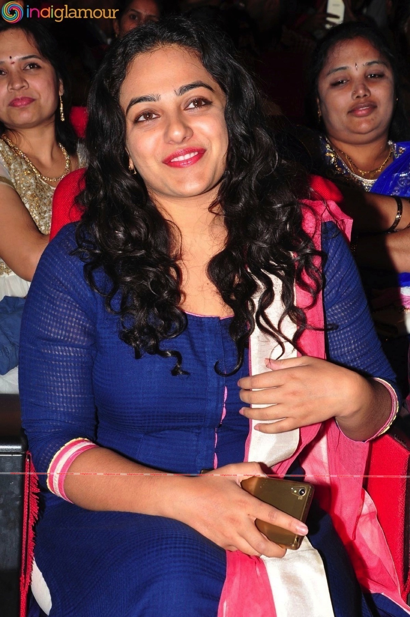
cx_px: 205
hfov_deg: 15.7
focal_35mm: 87
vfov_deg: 23.4
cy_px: 308
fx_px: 1490
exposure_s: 1/125
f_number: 11
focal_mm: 58
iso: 400
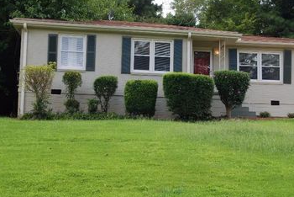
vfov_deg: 22.7
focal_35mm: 60
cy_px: 104
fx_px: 490
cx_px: 190
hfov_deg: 33.2
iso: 200
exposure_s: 1/100
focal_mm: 28
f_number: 5
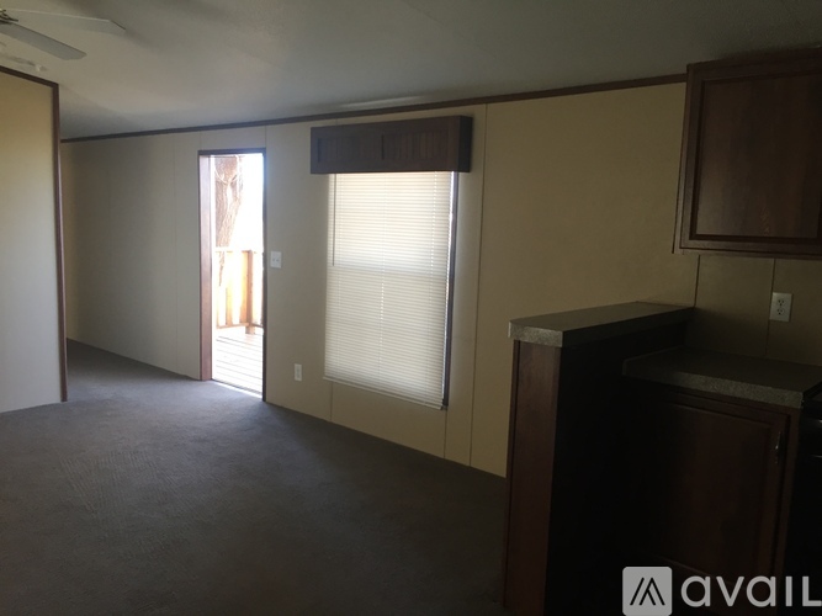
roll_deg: -2.0
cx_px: 411
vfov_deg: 48.2
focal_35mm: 29
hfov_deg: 61.7
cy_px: 308
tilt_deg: -7.0
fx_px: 689
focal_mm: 4.15
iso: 40
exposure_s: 1/30
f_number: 2.2
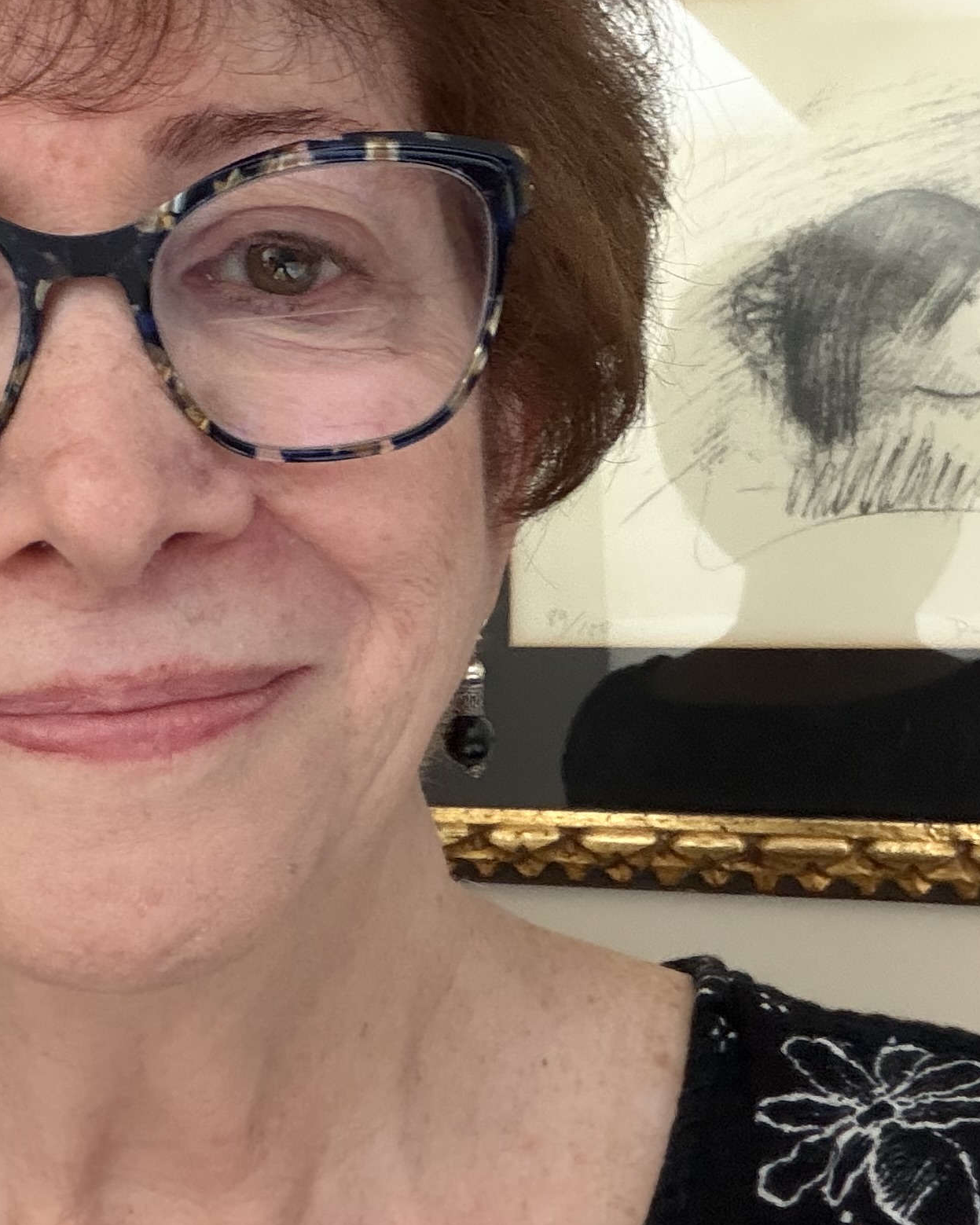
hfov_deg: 26.0
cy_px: 129
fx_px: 2103
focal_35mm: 58
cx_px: 303
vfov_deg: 31.0
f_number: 1.9
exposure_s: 1/36
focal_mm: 2.71
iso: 400
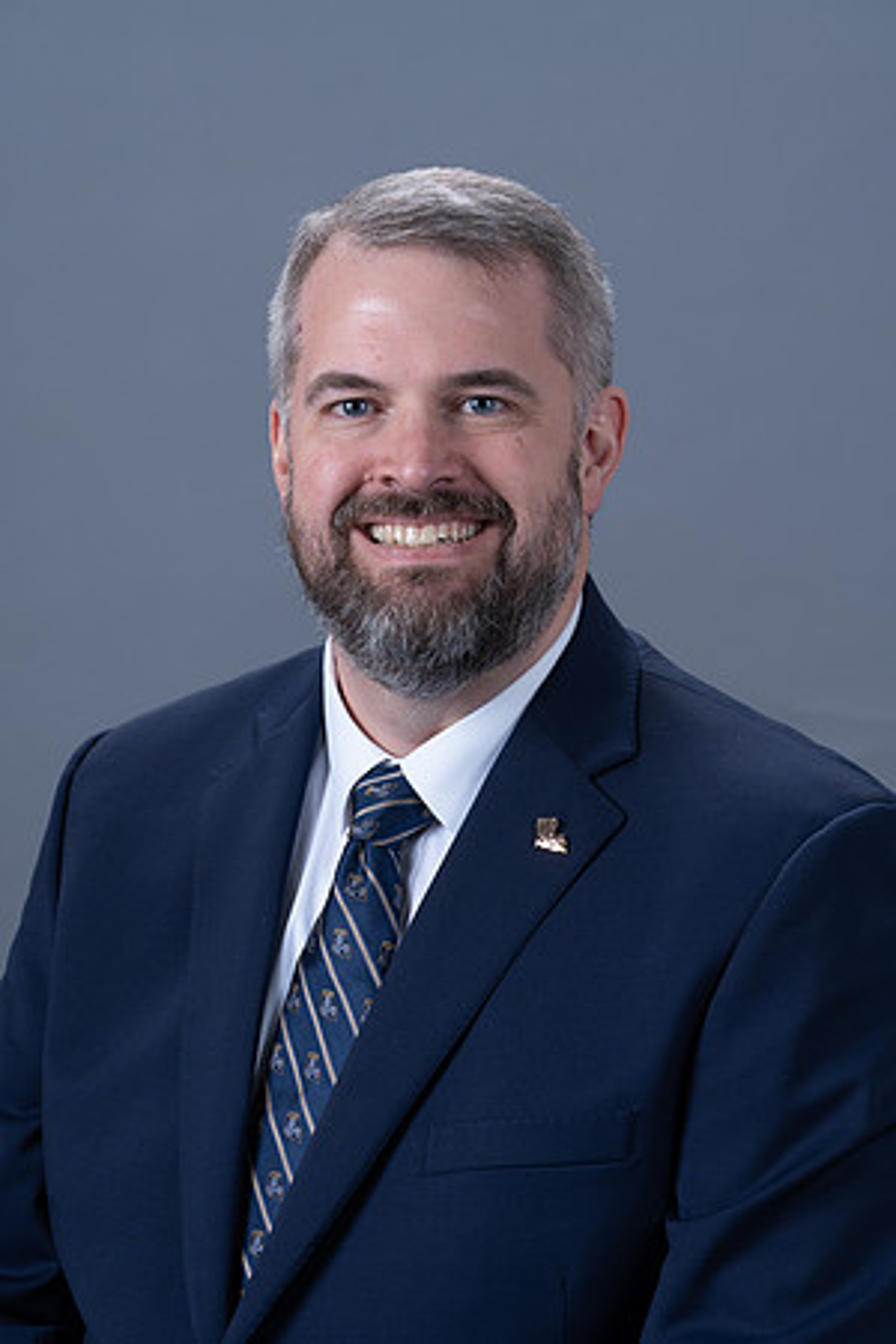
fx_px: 4778
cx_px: 448
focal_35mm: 128
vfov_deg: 16.0
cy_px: 672
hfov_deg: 10.7
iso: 200
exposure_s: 1/100
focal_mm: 128
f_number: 7.1
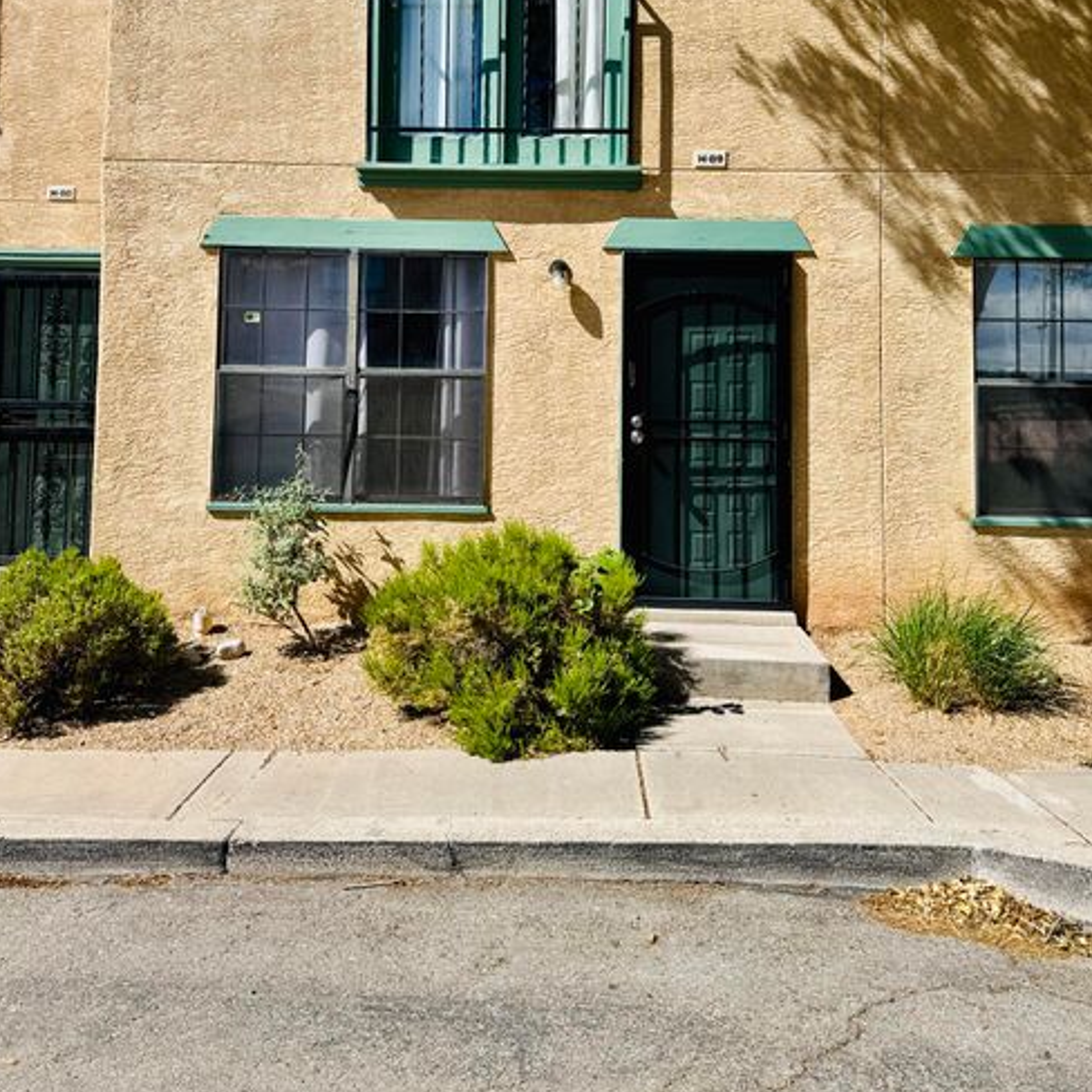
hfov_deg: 55.6
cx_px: 550
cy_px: 359
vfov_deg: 54.4
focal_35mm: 29
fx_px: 1035
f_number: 1.78
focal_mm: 6.76
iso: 80
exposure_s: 1/4950
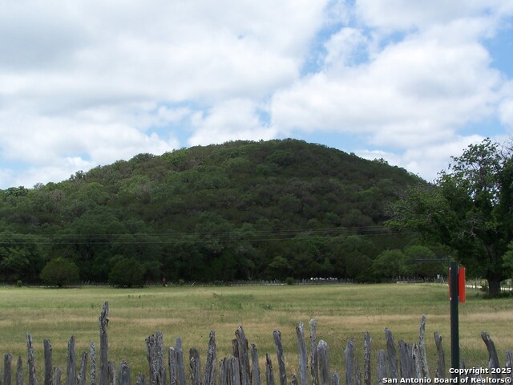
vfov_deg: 28.6
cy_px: 192
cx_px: 256
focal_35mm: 51
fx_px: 756
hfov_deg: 37.5
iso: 80
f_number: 4
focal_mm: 8.5
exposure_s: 1/750
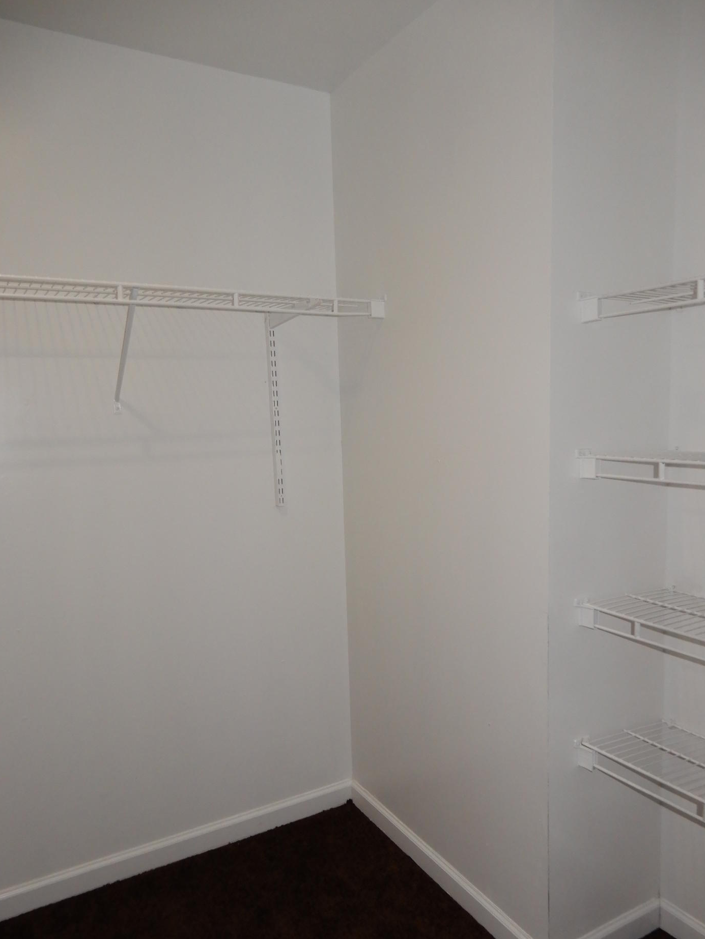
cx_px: 371
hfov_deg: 53.0
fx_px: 706
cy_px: 505
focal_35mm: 26
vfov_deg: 67.2
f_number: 3.4
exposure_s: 1/30
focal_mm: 4.3
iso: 200
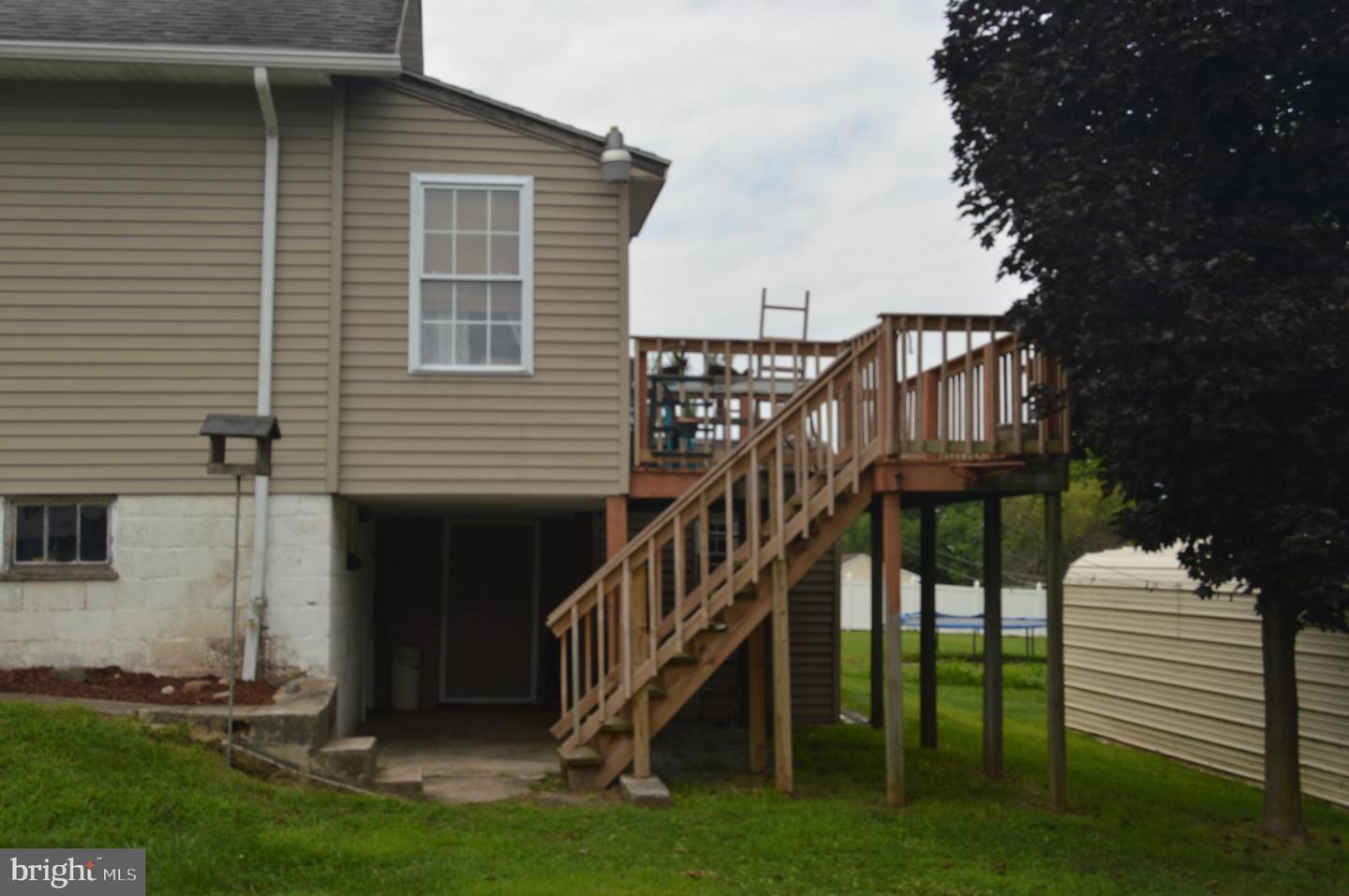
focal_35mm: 42
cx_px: 674
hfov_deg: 46.4
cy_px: 448
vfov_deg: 31.8
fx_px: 1572
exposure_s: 1/200
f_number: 10
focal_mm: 28
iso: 100
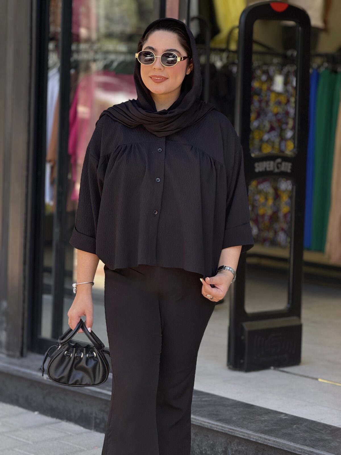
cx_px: 170
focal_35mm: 120
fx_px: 1576
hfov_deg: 12.3
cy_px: 228
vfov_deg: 16.4
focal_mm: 15.66
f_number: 2.8
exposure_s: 1/177
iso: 64
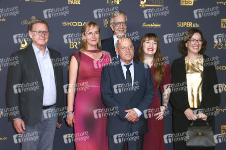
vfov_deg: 19.4
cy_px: 75
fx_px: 439
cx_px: 113
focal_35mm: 70
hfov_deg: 28.9
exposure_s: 1/200
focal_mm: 70
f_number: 5.6
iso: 800
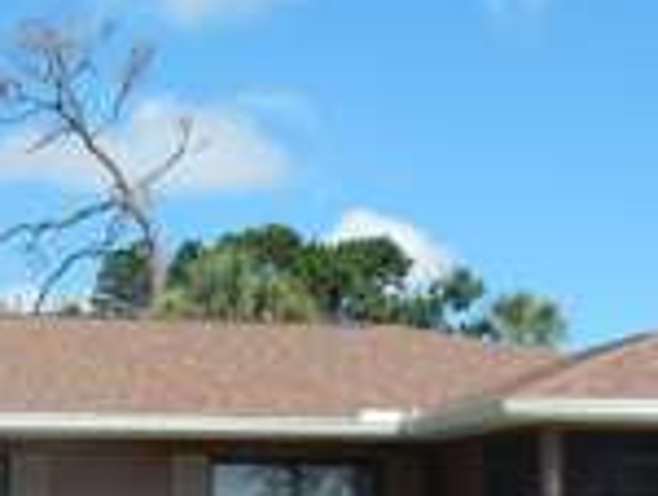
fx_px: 1828
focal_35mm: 96
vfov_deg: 15.1
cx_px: 202
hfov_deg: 20.3
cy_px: 522
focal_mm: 5.4
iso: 125
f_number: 4
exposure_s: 1/1000
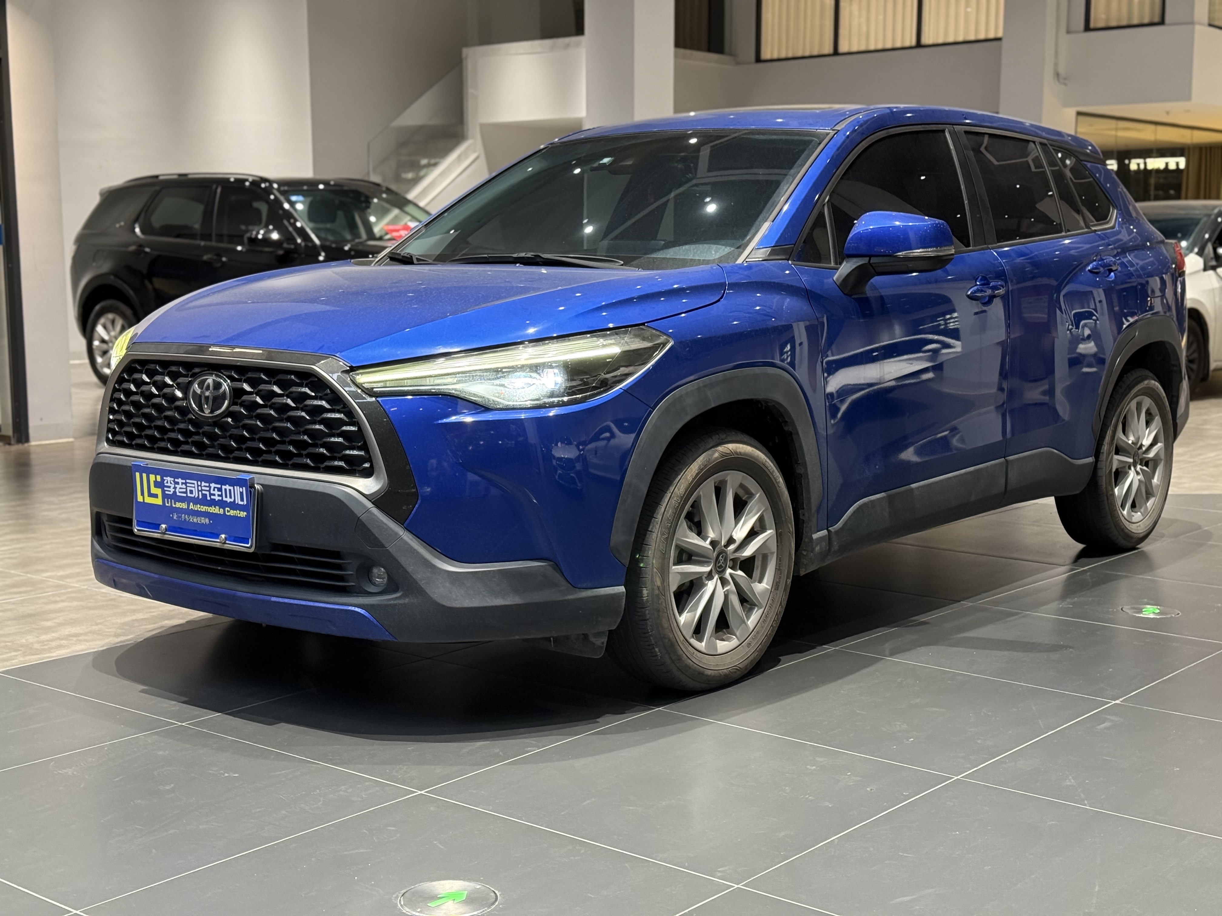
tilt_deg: -6.7
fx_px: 1694
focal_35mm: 48
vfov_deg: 30.3
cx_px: 611
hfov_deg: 39.7
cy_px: 458
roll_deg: +0.1
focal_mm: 6.76
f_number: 1.78
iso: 200
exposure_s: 1/56
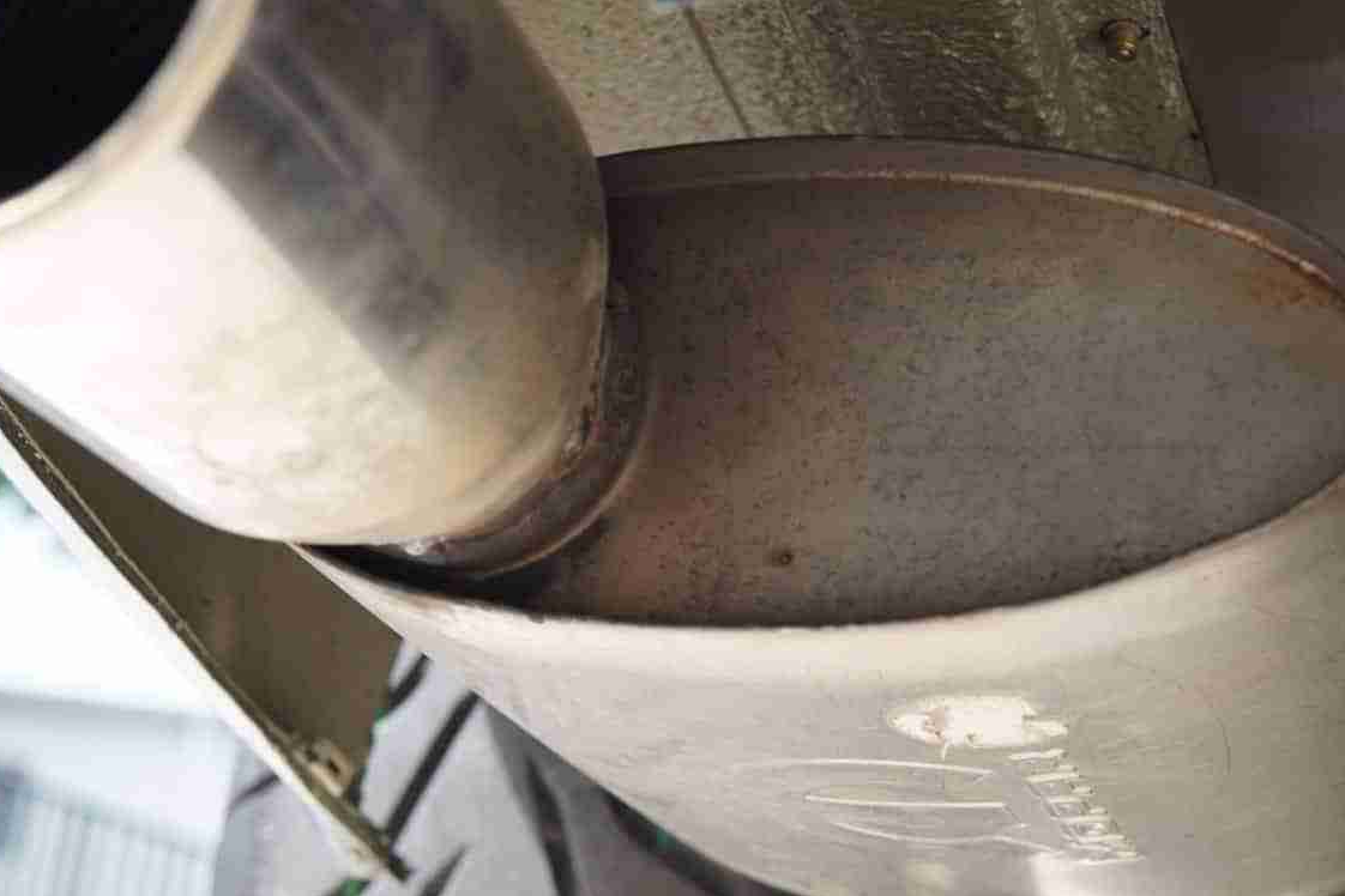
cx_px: 861
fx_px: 2428
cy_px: 646
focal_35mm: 65
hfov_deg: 30.8
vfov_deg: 20.8
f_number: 4
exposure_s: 1/60
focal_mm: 30
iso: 200
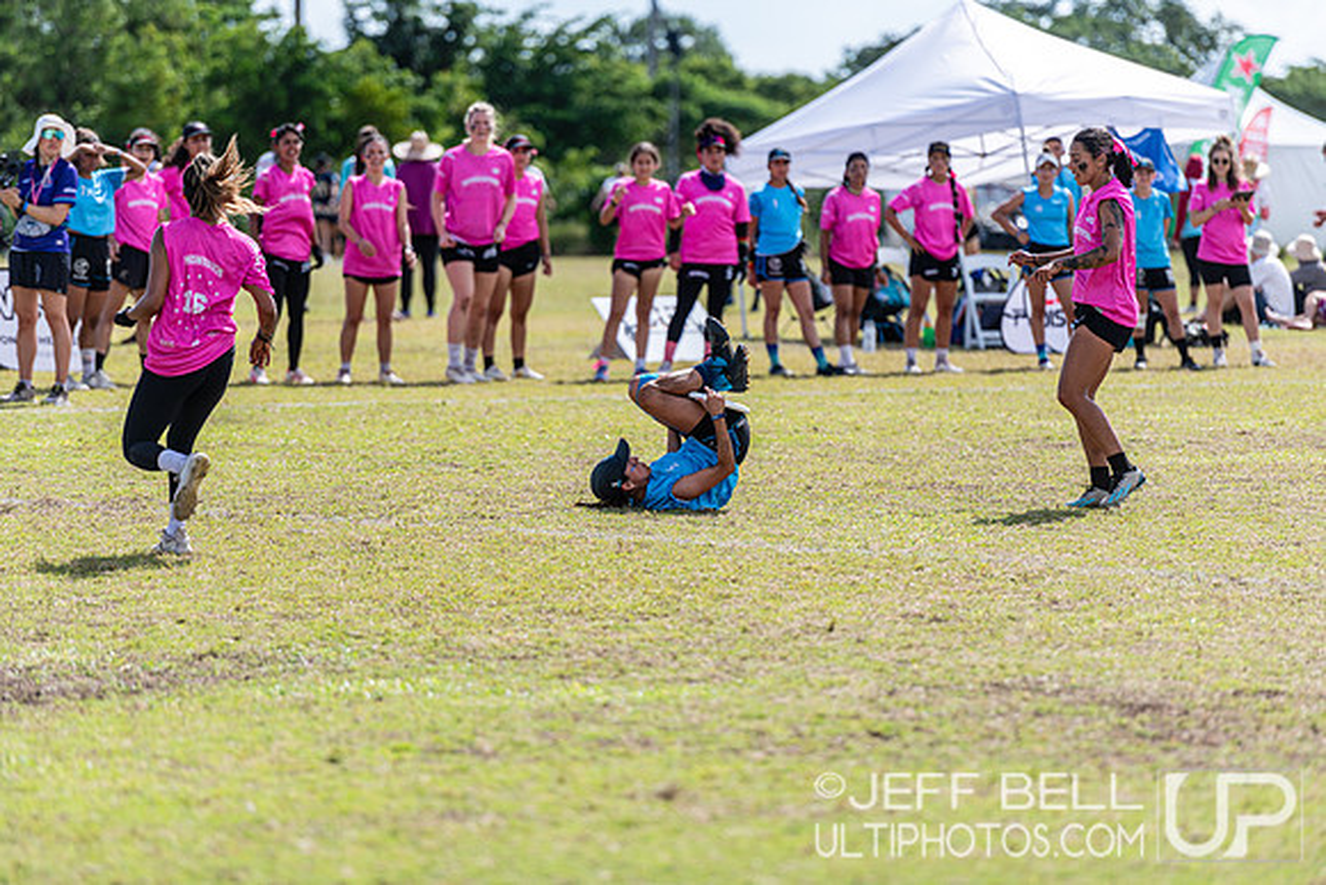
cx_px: 663
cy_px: 442
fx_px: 7368
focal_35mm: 200
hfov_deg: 10.3
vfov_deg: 6.9
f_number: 3.2
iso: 80
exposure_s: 1/1250
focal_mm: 200
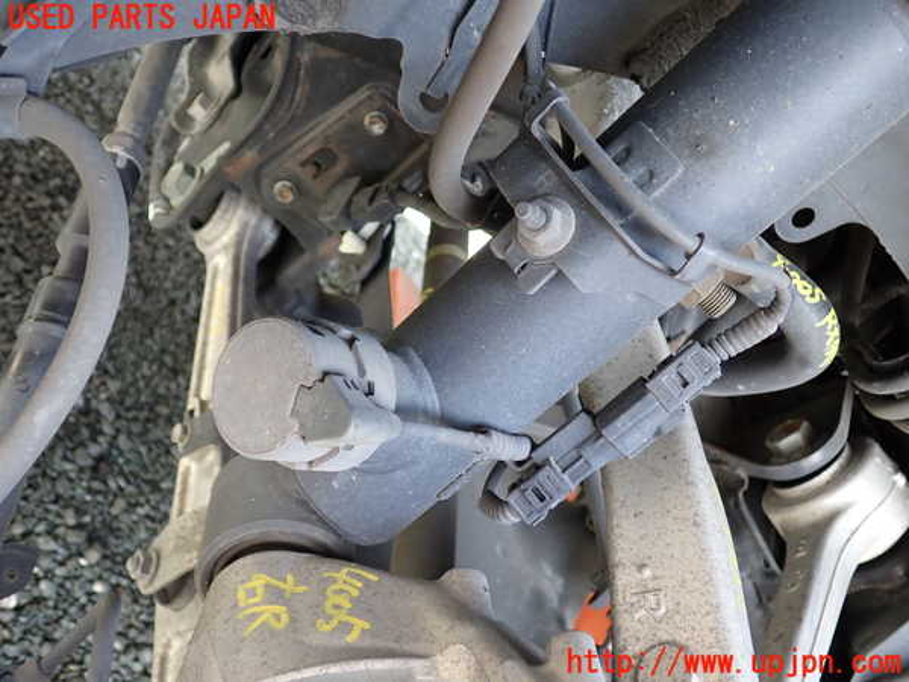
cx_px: 454
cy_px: 341
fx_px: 788
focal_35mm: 30
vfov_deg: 46.8
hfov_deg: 60.0
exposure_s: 1/80
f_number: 2.3
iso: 200
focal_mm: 5.4
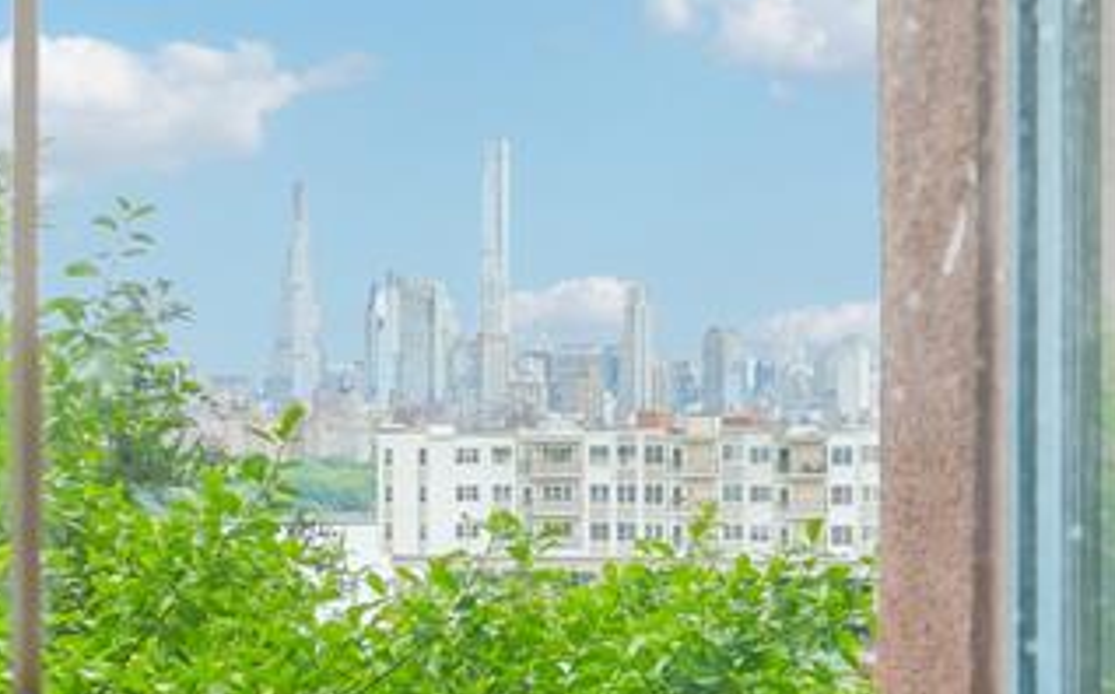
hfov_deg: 18.1
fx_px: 3491
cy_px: 519
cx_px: 645
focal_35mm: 115
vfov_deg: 11.3
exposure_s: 1/60
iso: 100
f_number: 8
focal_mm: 35
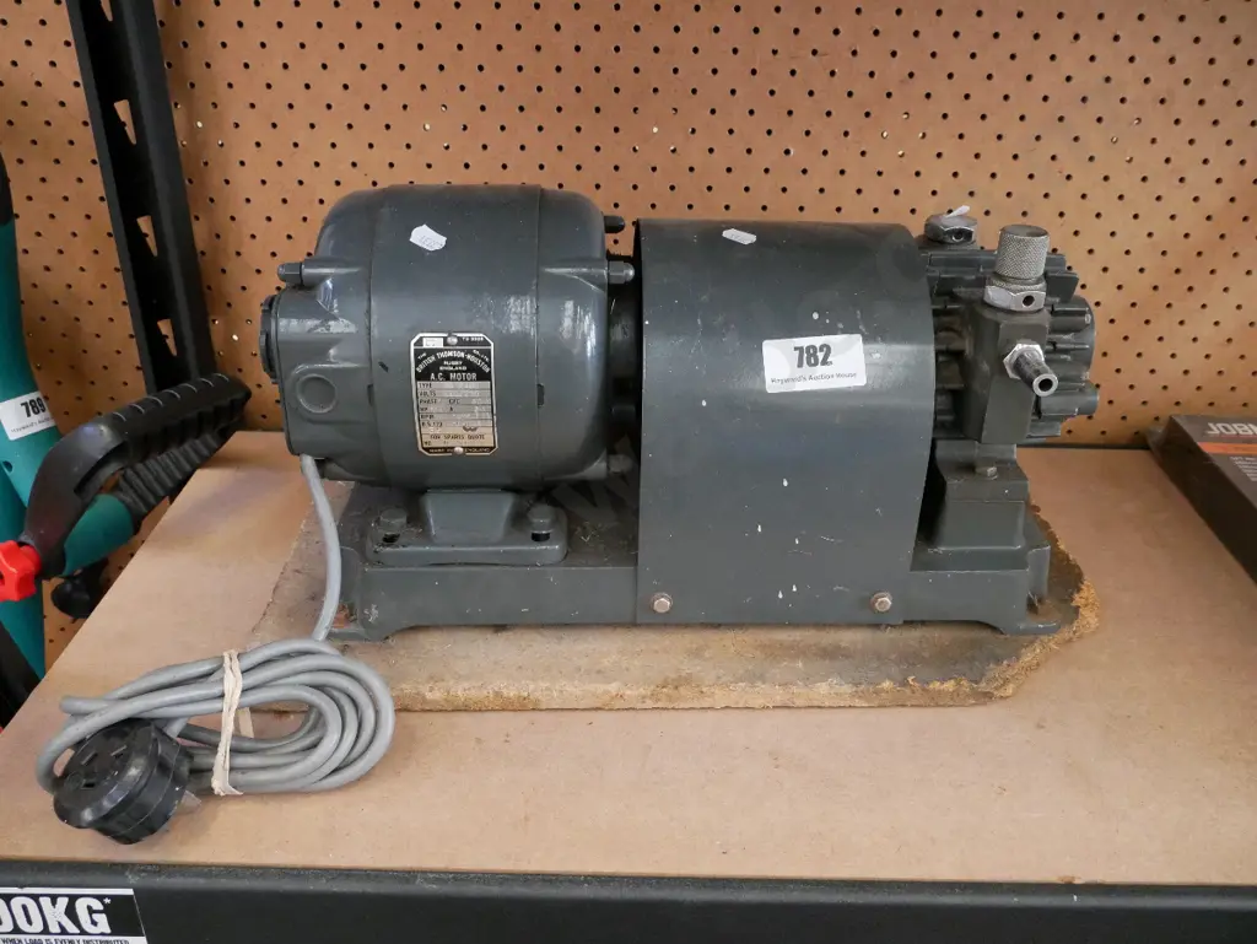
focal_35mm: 30
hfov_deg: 59.9
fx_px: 1090
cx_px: 628
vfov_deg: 46.8
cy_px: 472
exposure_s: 1/50
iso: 3200
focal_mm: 15
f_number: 5.6
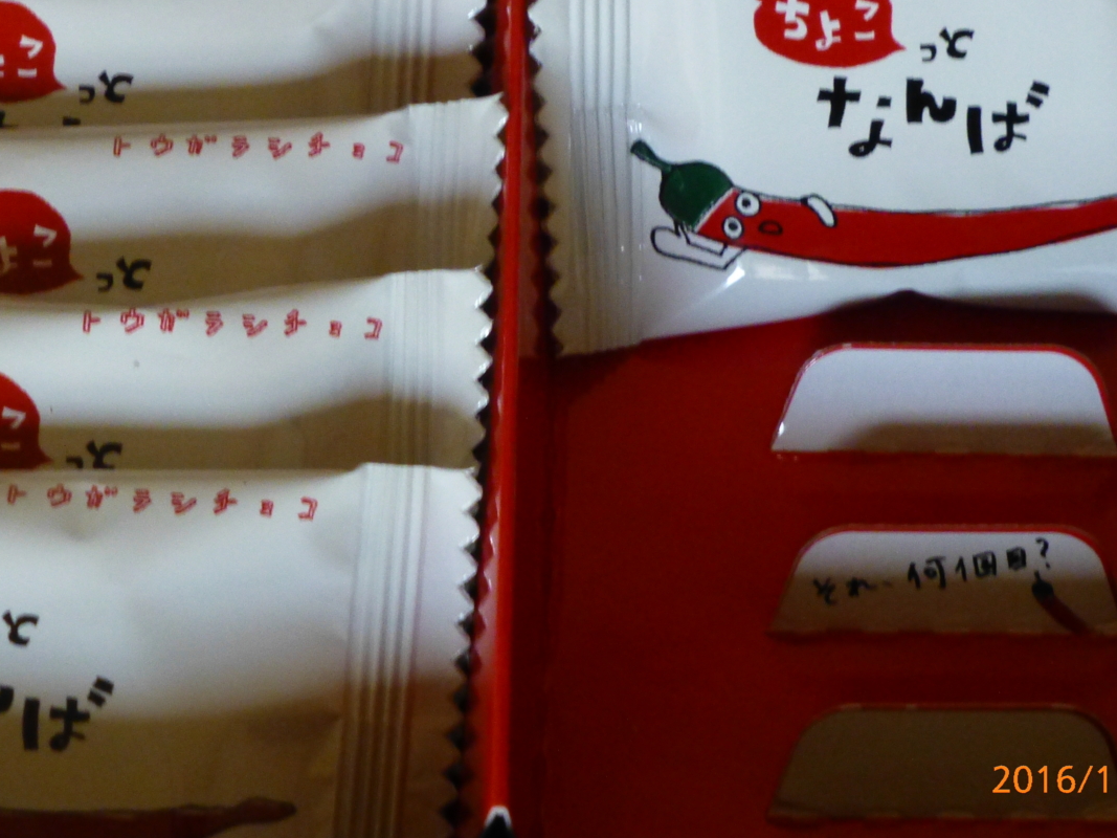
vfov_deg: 9.7
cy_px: 277
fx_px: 4936
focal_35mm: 153
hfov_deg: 12.9
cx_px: 455
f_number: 5.3
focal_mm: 18.2
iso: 800
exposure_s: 1/20
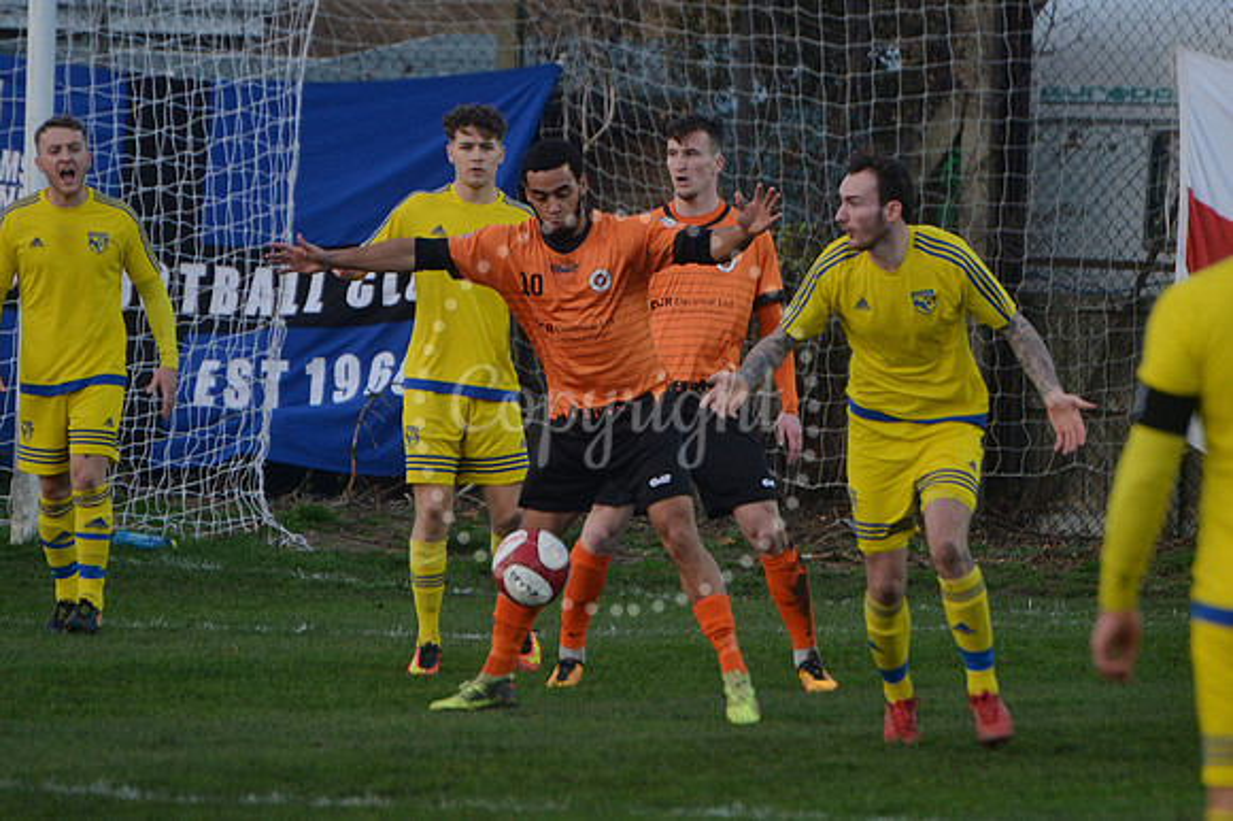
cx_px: 616
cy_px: 410
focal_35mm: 300
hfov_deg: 6.9
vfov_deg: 4.6
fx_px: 10269
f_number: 5.6
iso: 2000
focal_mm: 300
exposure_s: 1/1000
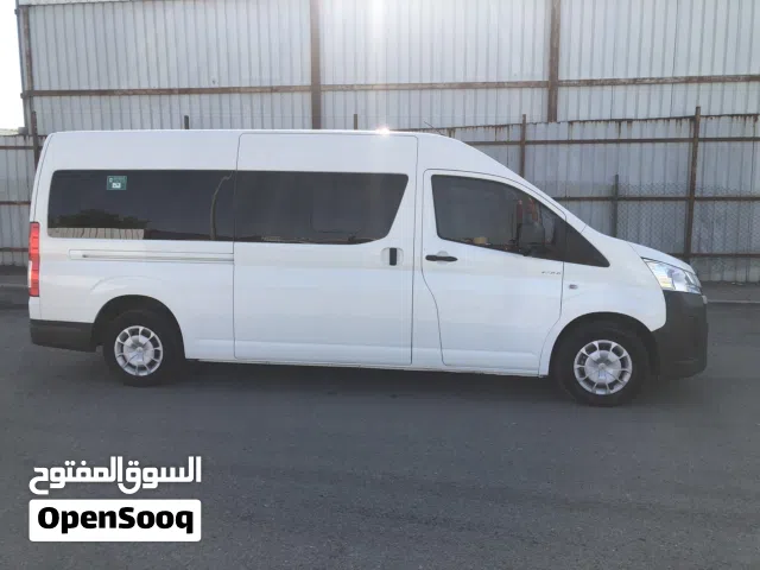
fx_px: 615
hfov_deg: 63.4
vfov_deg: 49.7
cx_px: 380
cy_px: 285
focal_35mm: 28
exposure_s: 1/1091
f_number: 1.8
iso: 20
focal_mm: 3.99
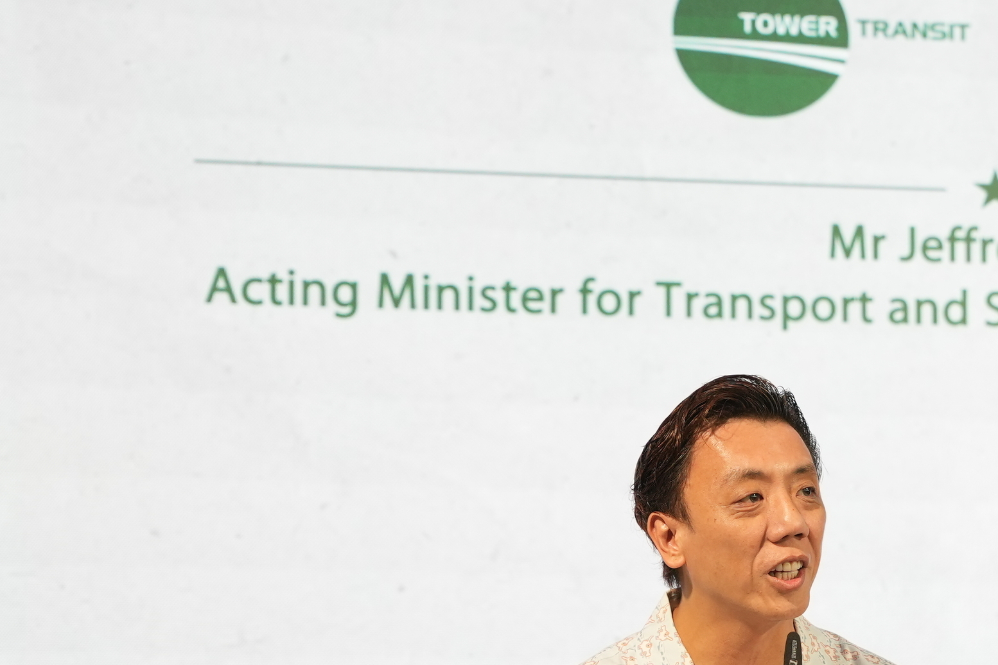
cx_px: 929
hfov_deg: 12.1
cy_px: 537
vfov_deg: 8.2
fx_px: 4657
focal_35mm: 168
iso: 640
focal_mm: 58.3
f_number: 2.8
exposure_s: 1/250
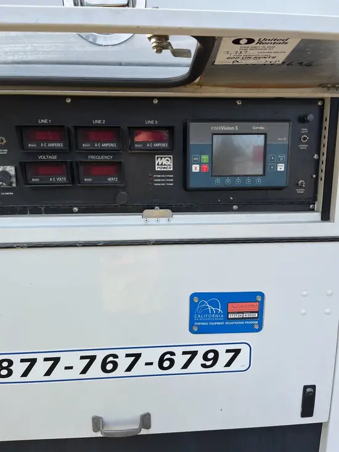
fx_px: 339
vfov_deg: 67.3
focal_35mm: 26
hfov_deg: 53.1
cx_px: 170
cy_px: 226
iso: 50
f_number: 1.6
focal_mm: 5.1
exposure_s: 1/657
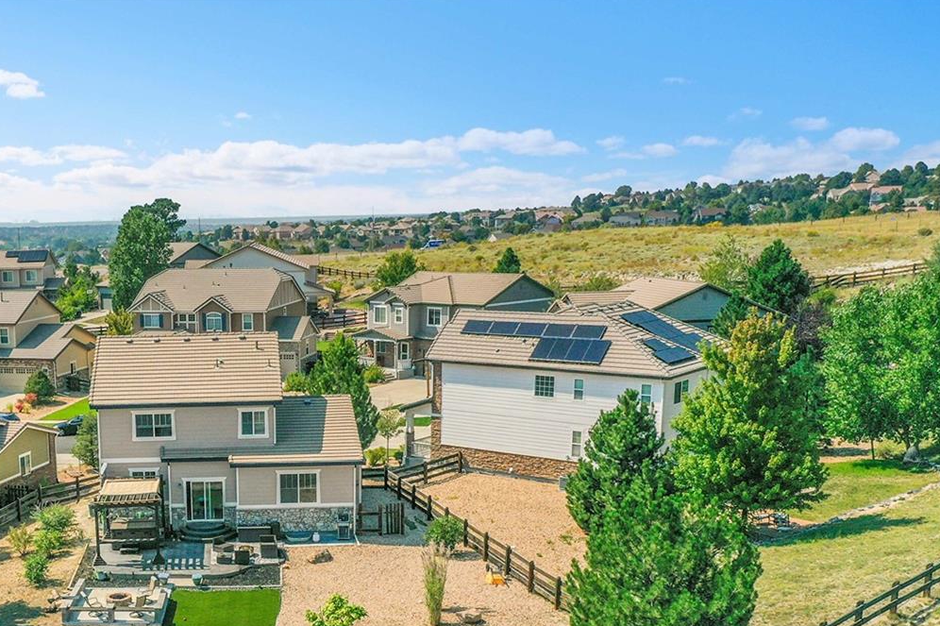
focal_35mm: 45
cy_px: 498
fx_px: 1174
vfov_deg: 29.2
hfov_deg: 41.9
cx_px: 204
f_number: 7.1
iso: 100
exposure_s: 1/1000
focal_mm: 10.26
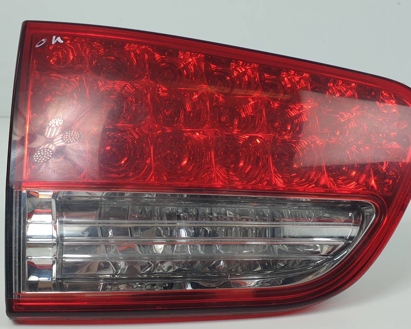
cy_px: 174
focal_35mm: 30
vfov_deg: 48.5
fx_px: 365
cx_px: 209
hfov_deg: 58.8
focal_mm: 4.3
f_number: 2.4
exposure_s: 1/201
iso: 50
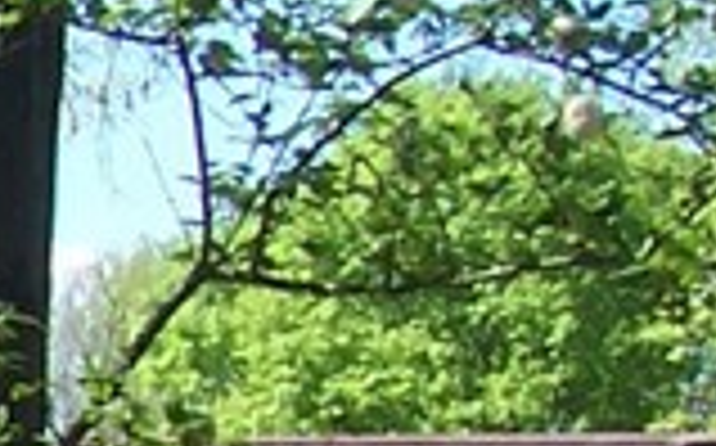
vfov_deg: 5.1
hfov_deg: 7.2
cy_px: 951
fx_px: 4932
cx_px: -1572
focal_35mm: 253
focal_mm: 5.6
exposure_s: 1/180
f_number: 5.6
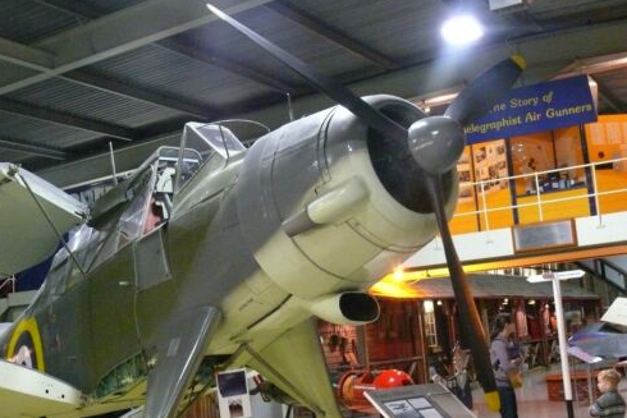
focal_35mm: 52
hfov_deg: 38.2
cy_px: 185
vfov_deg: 26.0
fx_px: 906
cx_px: 314
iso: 800
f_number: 2.8
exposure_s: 1/20
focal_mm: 9
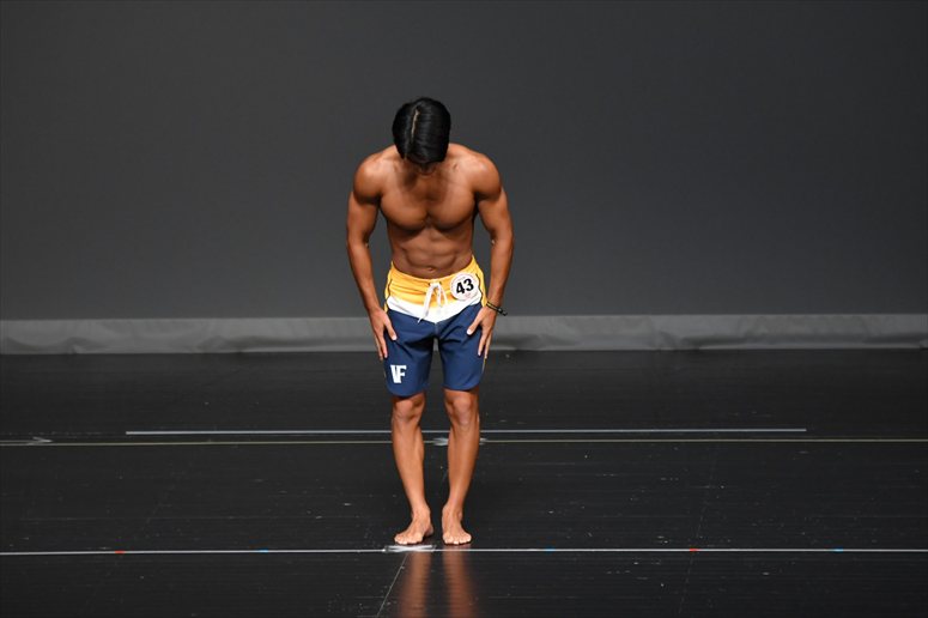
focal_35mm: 315
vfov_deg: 4.4
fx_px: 8116
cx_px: 464
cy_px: 309
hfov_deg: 6.5
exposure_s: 1/400
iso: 2000
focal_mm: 210
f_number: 5.6
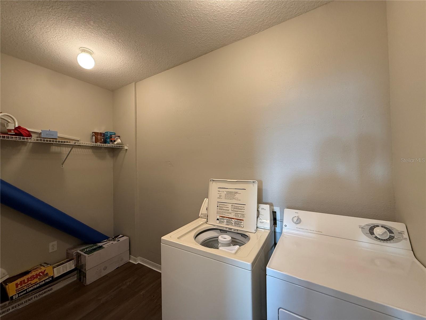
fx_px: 172
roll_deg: +1.3
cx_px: 213
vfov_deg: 85.7
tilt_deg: +0.8
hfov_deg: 102.1
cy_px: 160
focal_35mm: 14
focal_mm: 2.22
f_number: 2.2
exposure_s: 1/60
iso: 200
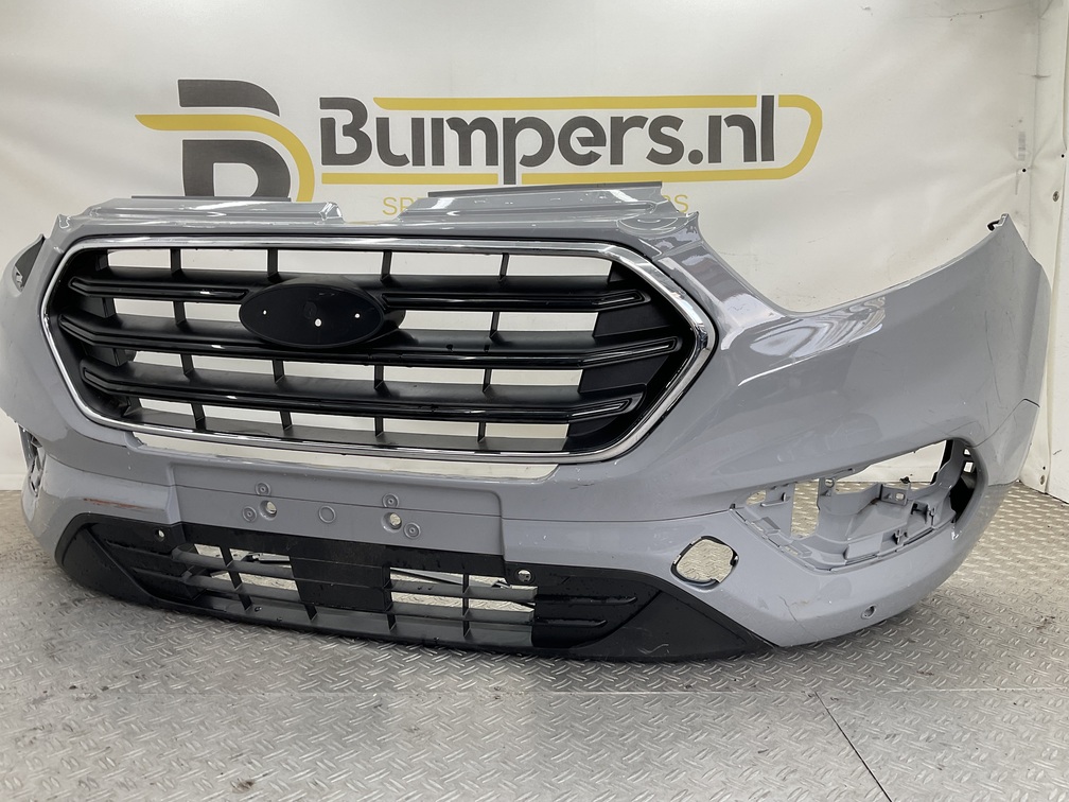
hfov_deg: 61.7
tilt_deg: -8.5
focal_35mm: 29
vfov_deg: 48.2
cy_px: 401
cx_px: 534
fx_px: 896
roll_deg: -0.7
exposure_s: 1/100
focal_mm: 3
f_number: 1.8
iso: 20
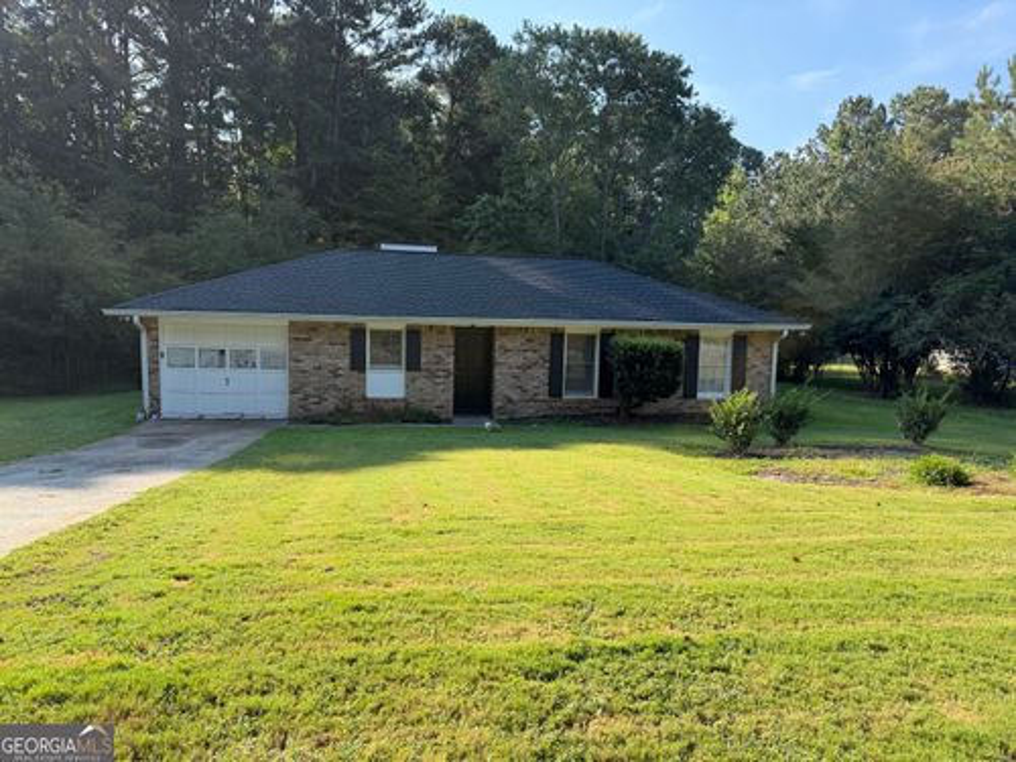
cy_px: 381
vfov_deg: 56.8
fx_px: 704
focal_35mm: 24
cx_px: 508
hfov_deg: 71.6
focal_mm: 6.76
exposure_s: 1/1901
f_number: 1.78
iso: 100
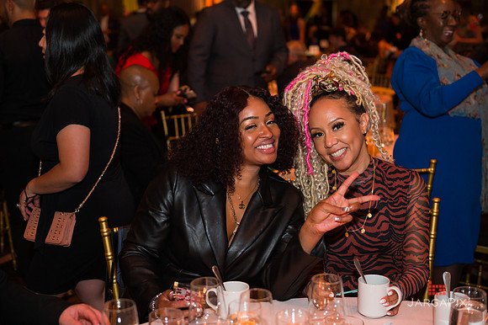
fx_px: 745
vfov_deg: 24.6
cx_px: 244
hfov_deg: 36.3
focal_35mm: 55
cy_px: 162
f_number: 4
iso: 1600
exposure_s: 1/200
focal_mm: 55
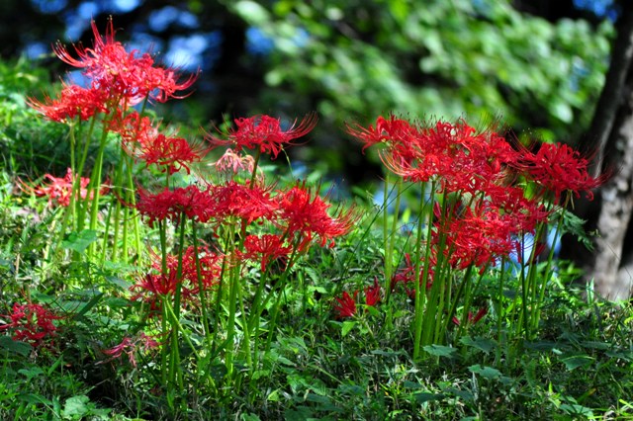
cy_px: 210
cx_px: 316
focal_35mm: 285
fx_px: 5008
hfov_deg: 7.2
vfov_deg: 4.8
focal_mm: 190
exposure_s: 1/1250
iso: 1250
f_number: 5.6
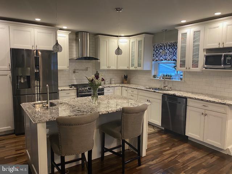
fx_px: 174
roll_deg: -1.4
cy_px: 87
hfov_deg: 67.3
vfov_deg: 53.1
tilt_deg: -6.4
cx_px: 116
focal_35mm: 26
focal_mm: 4.25
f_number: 1.8
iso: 200
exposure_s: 1/60
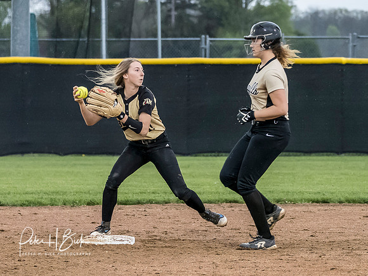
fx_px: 3520
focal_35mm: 331
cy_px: 154
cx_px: 146
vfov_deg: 4.5
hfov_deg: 6.0
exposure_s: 1/1000
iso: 3200
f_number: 3.6
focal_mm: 100
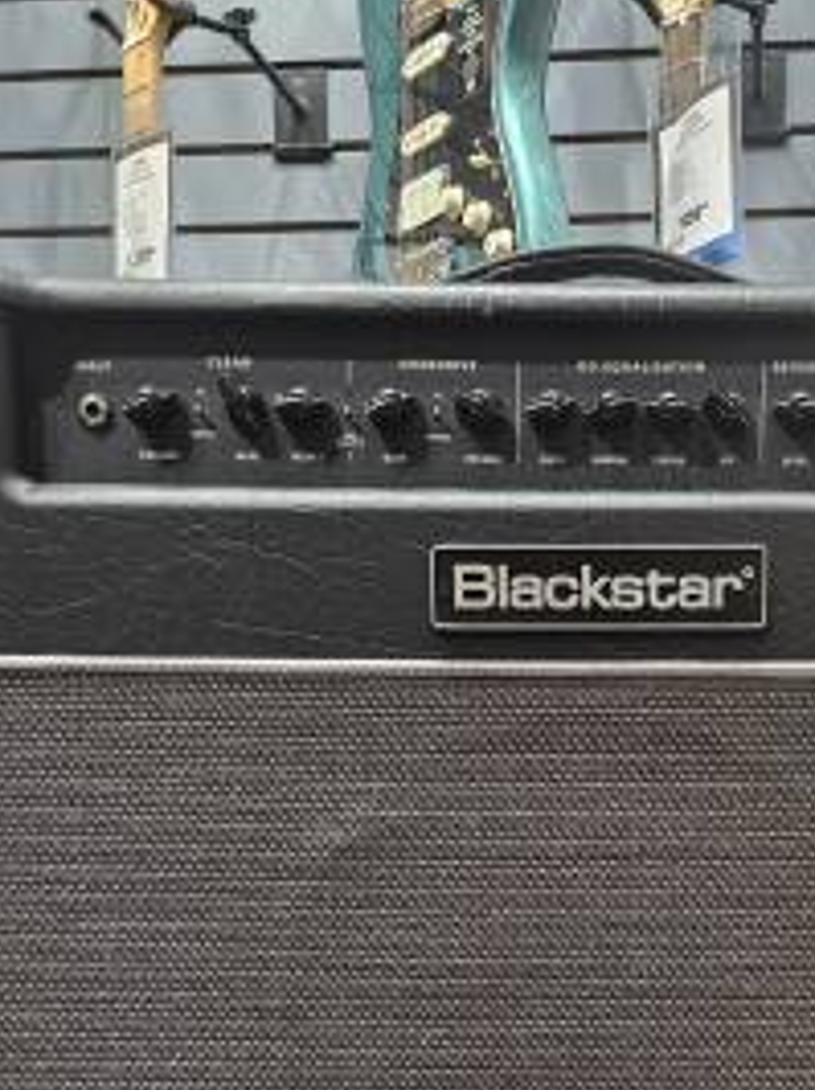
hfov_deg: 31.7
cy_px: 934
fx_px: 1415
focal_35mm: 45
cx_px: 594
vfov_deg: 39.7
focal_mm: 5.4
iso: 400
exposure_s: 1/120
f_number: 1.8
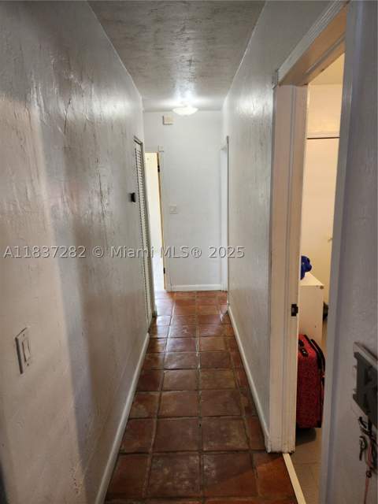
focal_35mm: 23
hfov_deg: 58.9
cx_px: 189
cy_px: 252
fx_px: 335
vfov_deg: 73.9
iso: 250
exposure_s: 1/120
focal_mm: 6.4
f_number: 1.8
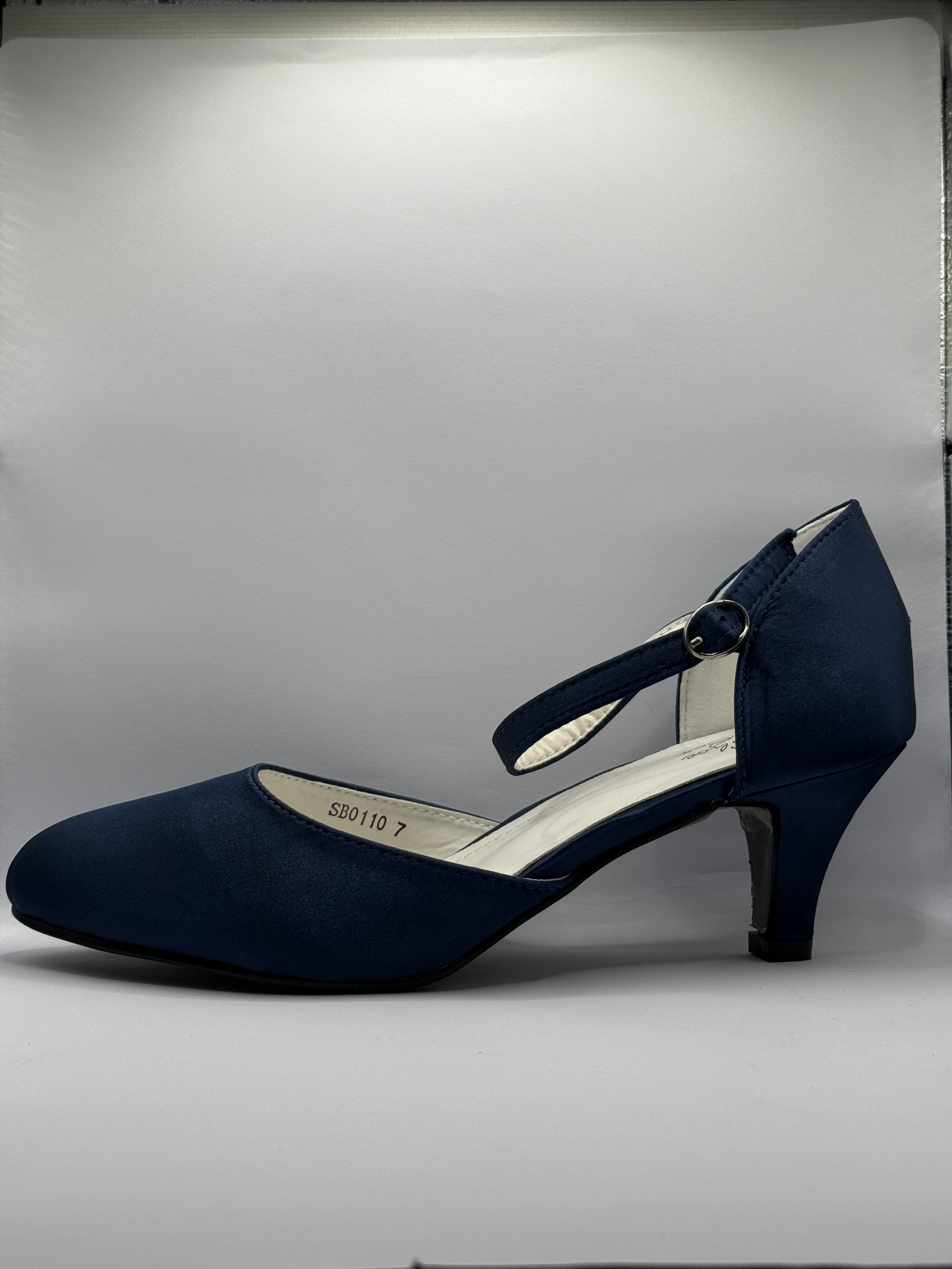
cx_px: 476
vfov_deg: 39.7
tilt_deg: -2.6
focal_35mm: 48
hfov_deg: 30.3
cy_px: 634
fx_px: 1760
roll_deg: +0.3
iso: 64
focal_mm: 6.76
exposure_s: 1/975
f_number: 1.78
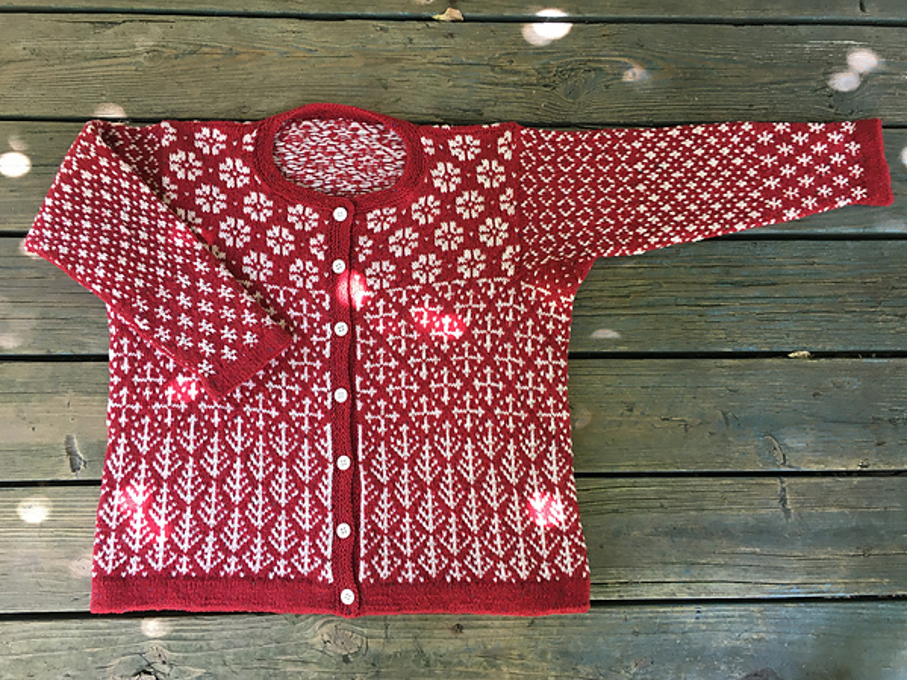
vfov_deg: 45.4
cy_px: 344
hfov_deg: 58.4
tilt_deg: -79.3
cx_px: 441
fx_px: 812
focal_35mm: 31
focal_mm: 4.15
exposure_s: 1/30
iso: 64
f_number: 2.2
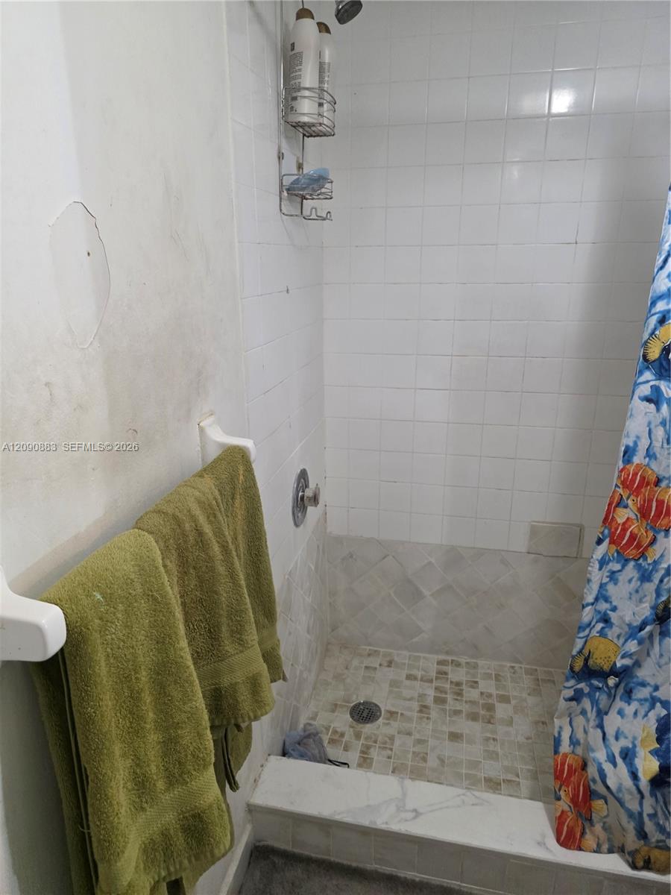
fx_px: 594
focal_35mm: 23
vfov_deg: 73.9
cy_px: 448
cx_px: 336
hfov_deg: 58.9
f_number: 1.7
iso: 800
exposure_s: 1/120
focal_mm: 6.3
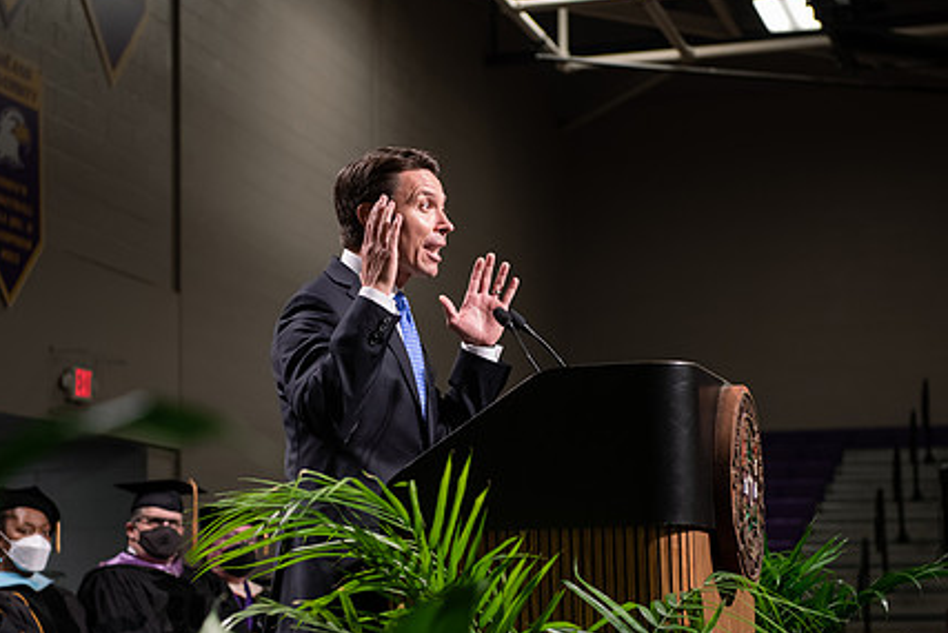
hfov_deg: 21.4
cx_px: 420
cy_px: 363
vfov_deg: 14.4
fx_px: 2502
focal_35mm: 95
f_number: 4
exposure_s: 1/200
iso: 1000
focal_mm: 70
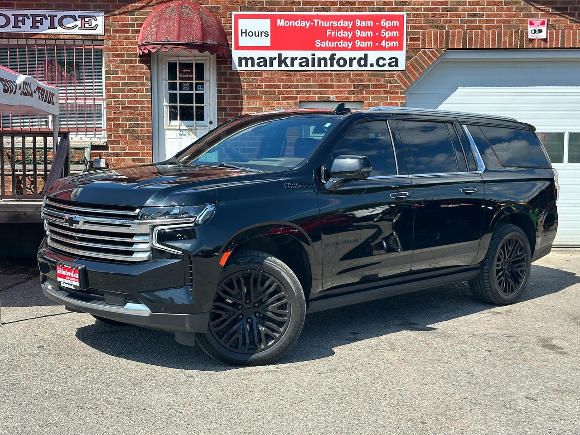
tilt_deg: -4.2
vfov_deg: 30.3
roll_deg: +0.2
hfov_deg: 39.7
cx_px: 290
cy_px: 218
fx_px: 804
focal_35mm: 48
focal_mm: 6.86
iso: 64
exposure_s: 1/2114
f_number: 1.78
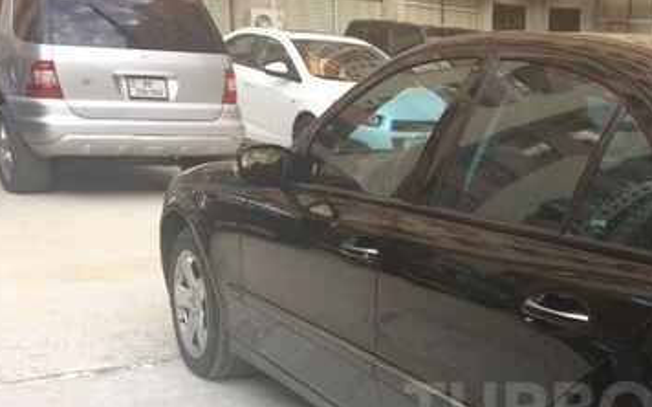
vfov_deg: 21.9
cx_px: 592
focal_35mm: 57
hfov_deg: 33.7
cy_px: 410
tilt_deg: -17.4
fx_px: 1012
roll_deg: -6.2
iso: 32
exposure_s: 1/107
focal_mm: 4.15
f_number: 2.2
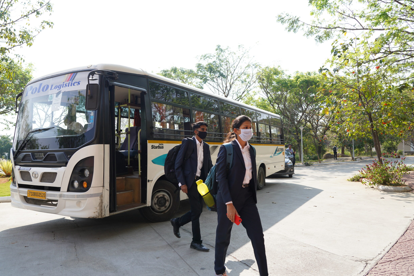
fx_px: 287
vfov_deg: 51.3
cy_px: 143
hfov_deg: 71.5
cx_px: 203
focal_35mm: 25
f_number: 5.6
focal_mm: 24
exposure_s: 1/400
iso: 250
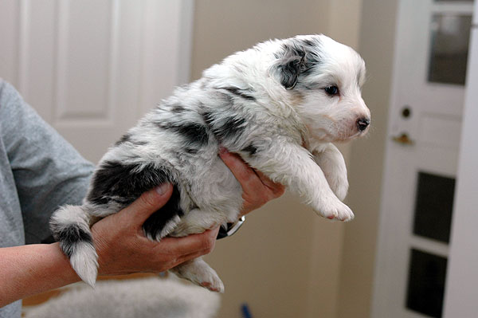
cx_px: 239
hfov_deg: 33.4
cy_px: 159
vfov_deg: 22.6
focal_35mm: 60
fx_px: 796
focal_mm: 40
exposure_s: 1/60
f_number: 5
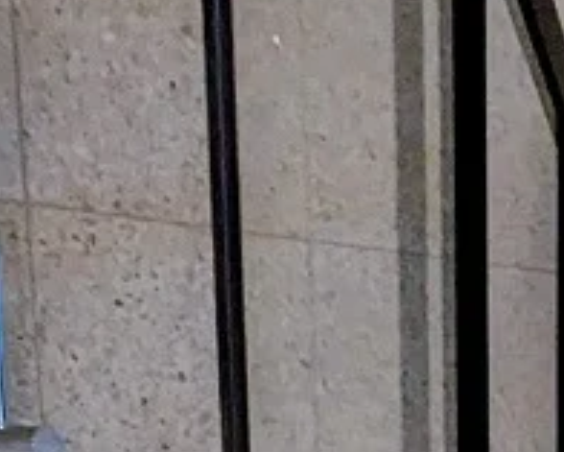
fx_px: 1587
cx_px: 988
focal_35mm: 95
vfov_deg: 10.2
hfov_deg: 16.9
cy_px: 1464
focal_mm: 2.35
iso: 387
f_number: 2.2
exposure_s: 1/50
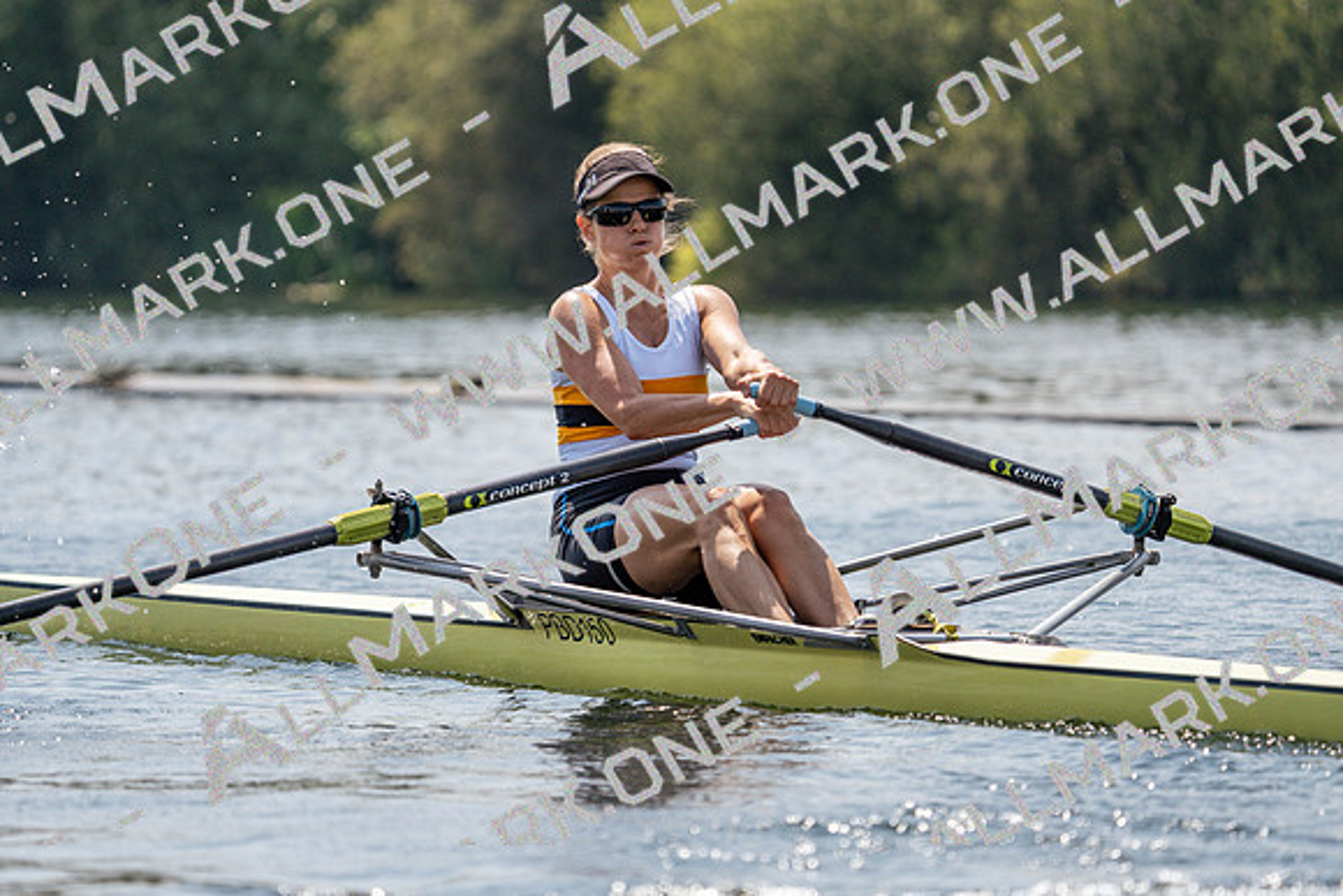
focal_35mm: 293
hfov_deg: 7.0
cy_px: 448
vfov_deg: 4.7
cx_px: 672
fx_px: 10933
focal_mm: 293
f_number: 5.6
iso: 200
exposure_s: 1/1600
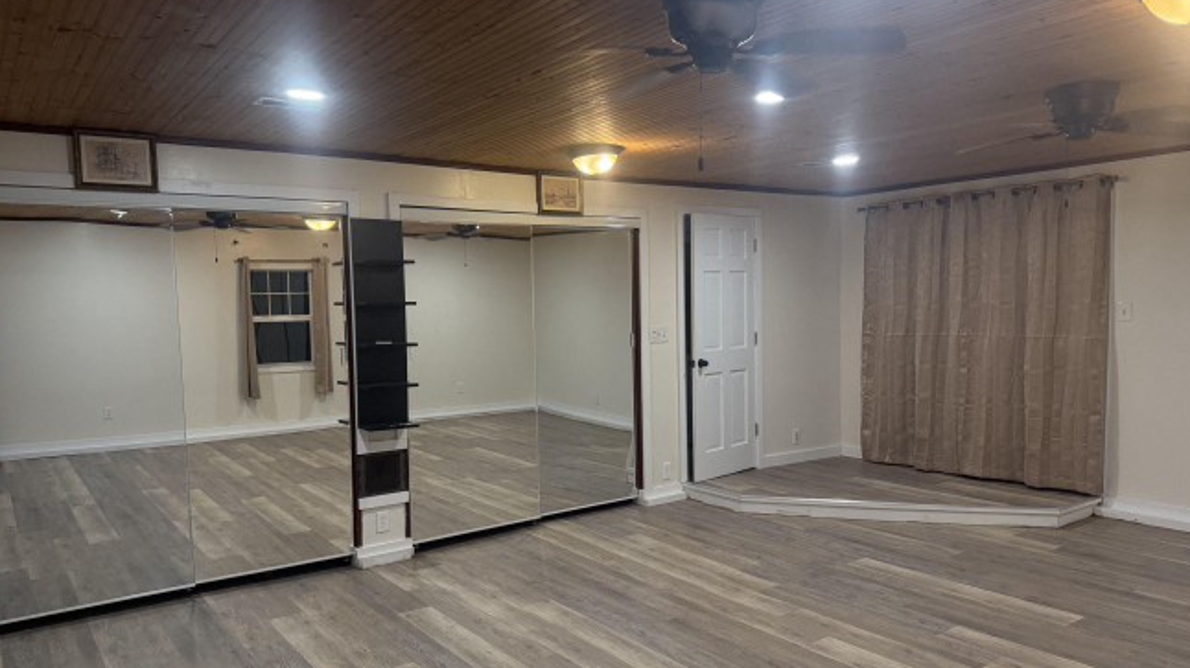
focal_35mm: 27
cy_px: 377
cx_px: 592
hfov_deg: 69.9
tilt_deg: -5.2
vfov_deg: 42.8
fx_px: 852
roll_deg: +1.0
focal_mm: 6.76
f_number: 1.78
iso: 320
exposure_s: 1/120
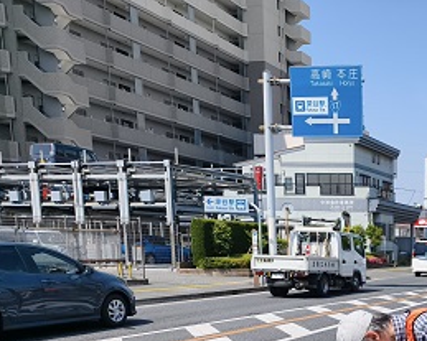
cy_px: 366
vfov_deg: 27.0
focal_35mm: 52
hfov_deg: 31.6
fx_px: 657
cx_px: 478
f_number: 1.62
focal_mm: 6.45
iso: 50
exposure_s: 1/4185
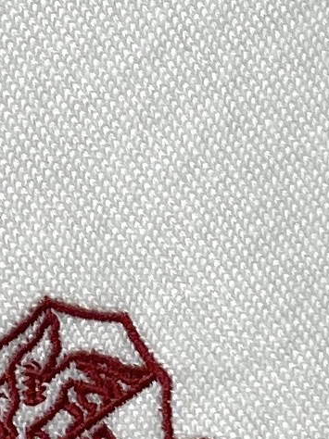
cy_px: 487
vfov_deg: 27.9
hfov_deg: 23.1
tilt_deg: -11.4
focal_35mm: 63
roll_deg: +35.5
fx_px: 799
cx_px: 87
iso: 50
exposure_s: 1/121
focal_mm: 4.25
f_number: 1.8
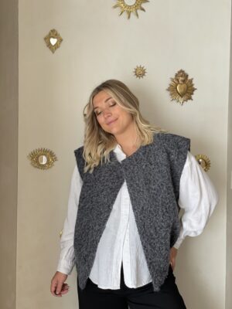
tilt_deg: -1.4
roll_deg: -0.3
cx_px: 116
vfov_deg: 36.8
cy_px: 154
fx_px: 465
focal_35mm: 52
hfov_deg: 28.0
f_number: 2
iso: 40
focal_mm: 6
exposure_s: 1/122
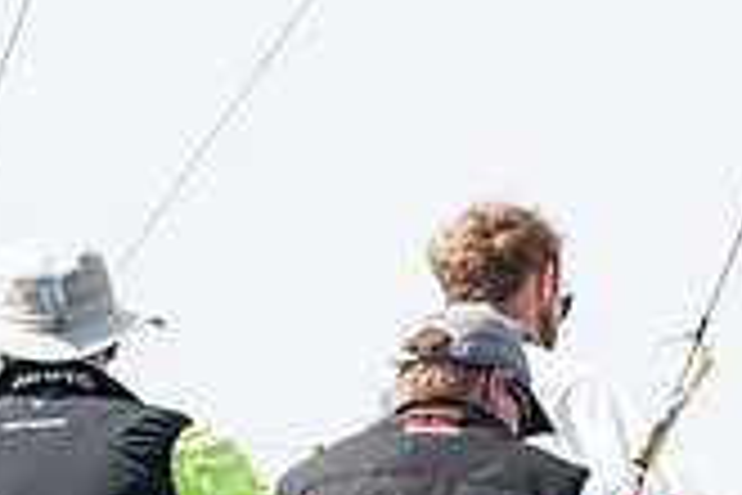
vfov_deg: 1.0
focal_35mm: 1423
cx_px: 261
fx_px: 29327
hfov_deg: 1.4
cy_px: 785
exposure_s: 1/1600
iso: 400
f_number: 5.6
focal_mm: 270
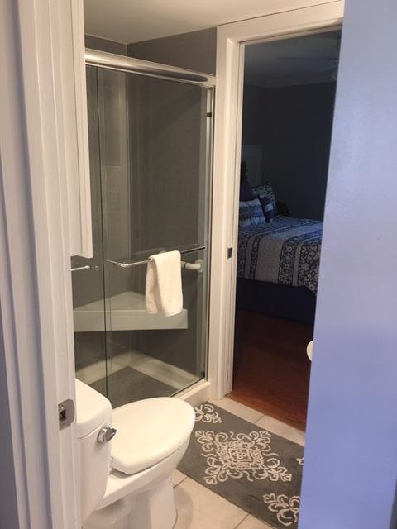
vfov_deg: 61.7
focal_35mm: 29
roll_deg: -2.6
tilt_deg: -14.6
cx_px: 198
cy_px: 264
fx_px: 443
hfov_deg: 48.2
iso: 40
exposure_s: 1/15
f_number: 2.2
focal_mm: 4.15
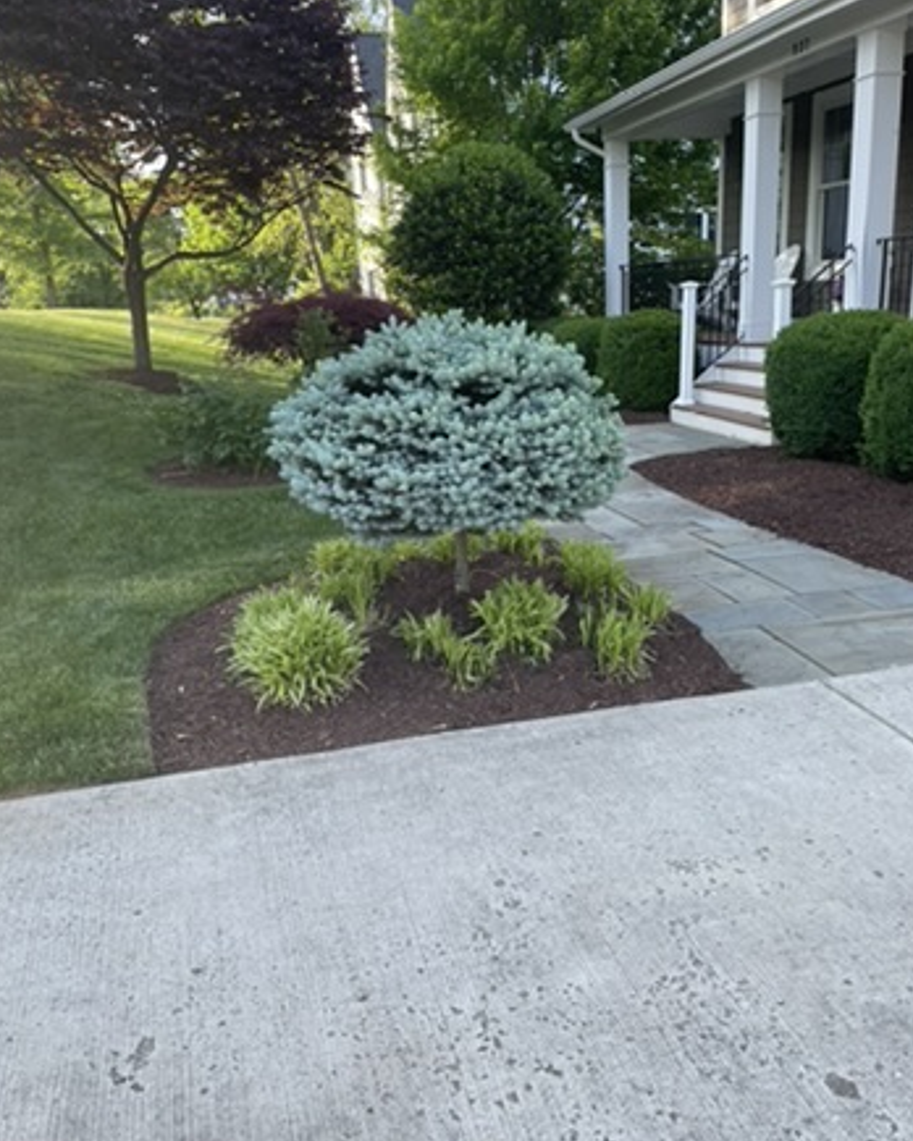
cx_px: 456
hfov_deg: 51.5
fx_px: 946
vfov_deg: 62.2
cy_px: 561
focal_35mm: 28
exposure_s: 1/326
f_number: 1.6
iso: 32
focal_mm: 4.2
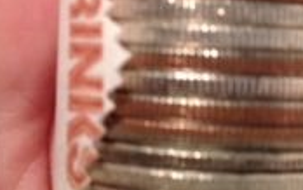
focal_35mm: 96
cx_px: 217
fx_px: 793
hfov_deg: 21.5
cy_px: 38
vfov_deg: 13.6
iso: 125
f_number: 2.4
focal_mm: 4.28
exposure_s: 1/20
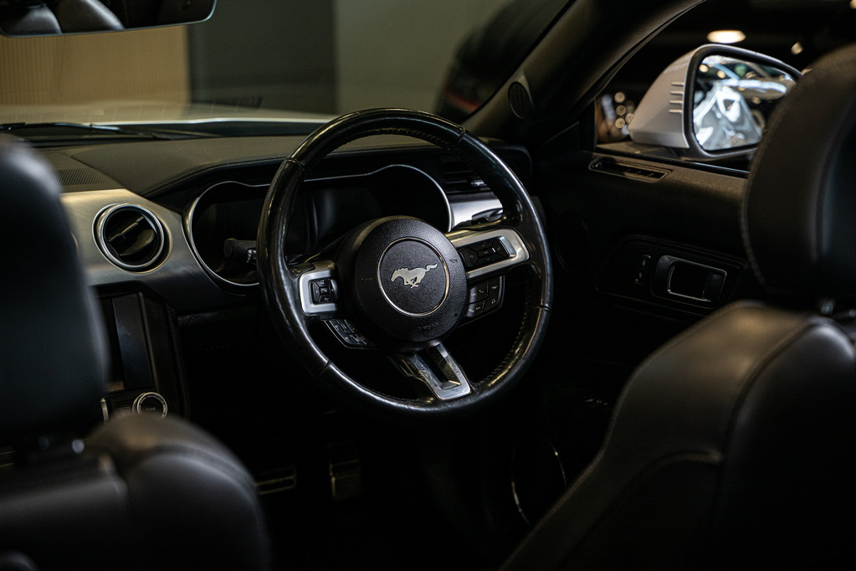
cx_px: 428
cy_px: 286
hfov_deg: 27.0
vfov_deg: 18.2
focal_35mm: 75
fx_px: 1783
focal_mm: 75
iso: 400
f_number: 4
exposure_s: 1/160
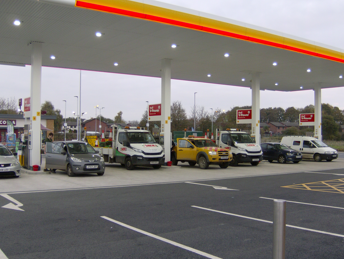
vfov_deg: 38.7
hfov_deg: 50.1
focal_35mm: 37
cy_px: 130
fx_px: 368
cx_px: 174
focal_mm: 6
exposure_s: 1/64
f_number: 2.8
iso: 105
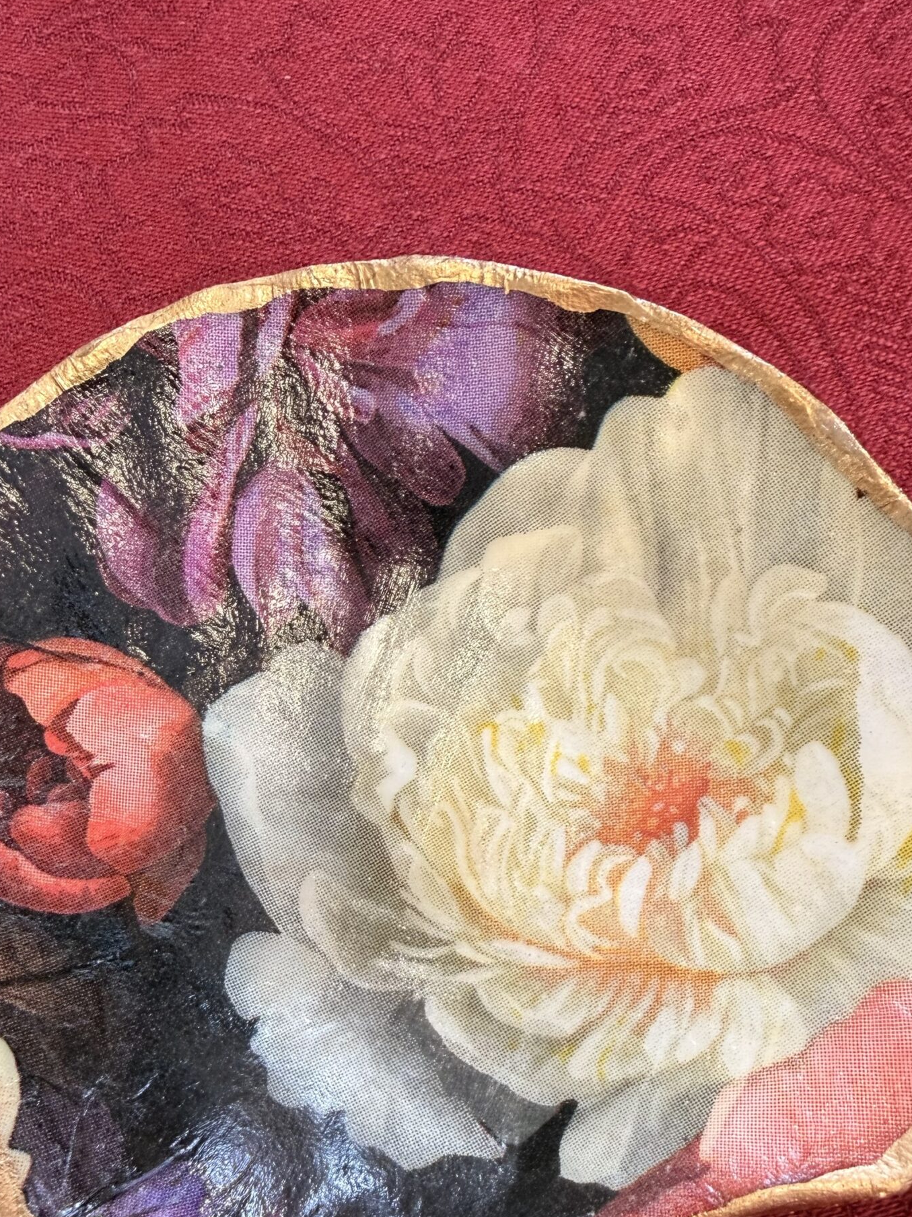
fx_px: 1195
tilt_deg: -75.0
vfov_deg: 52.4
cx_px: 411
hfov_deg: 41.7
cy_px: 855
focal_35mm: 34
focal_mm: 2.22
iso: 200
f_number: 2.2
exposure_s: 1/121
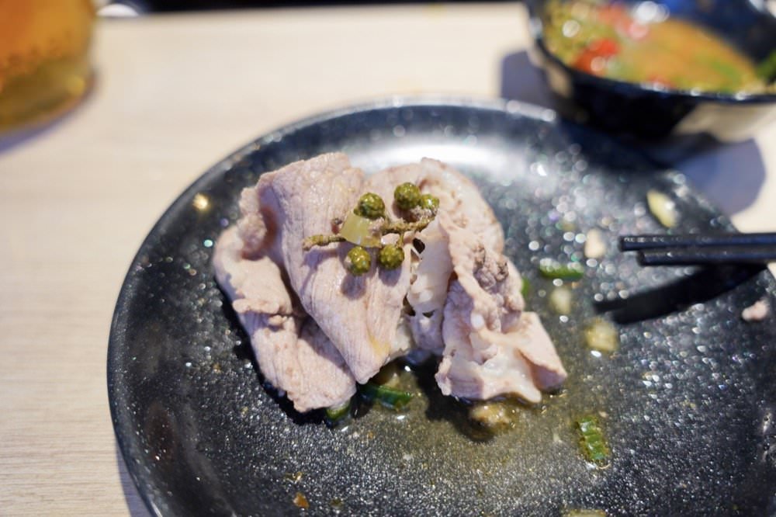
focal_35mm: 31
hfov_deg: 59.7
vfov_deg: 41.8
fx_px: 677
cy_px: 258
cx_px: 388
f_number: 4
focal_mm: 31.4
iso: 400
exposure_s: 1/60
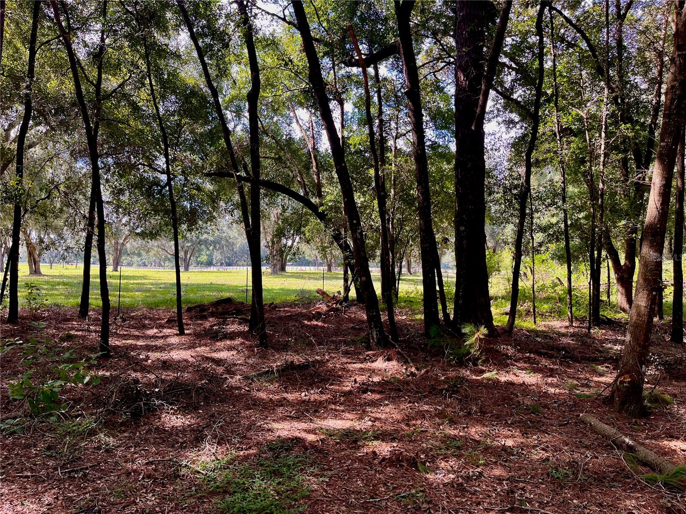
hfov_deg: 67.3
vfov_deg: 53.1
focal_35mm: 26
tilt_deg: -1.1
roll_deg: -0.5
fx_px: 515
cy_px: 257
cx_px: 343
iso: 40
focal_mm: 5.1
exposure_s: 1/148
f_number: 1.6
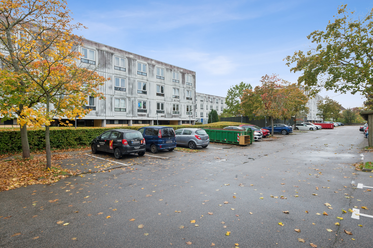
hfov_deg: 84.0
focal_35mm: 20
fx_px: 207
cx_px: 186
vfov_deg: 61.9
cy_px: 124
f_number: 14
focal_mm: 20
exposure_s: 1/30
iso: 250
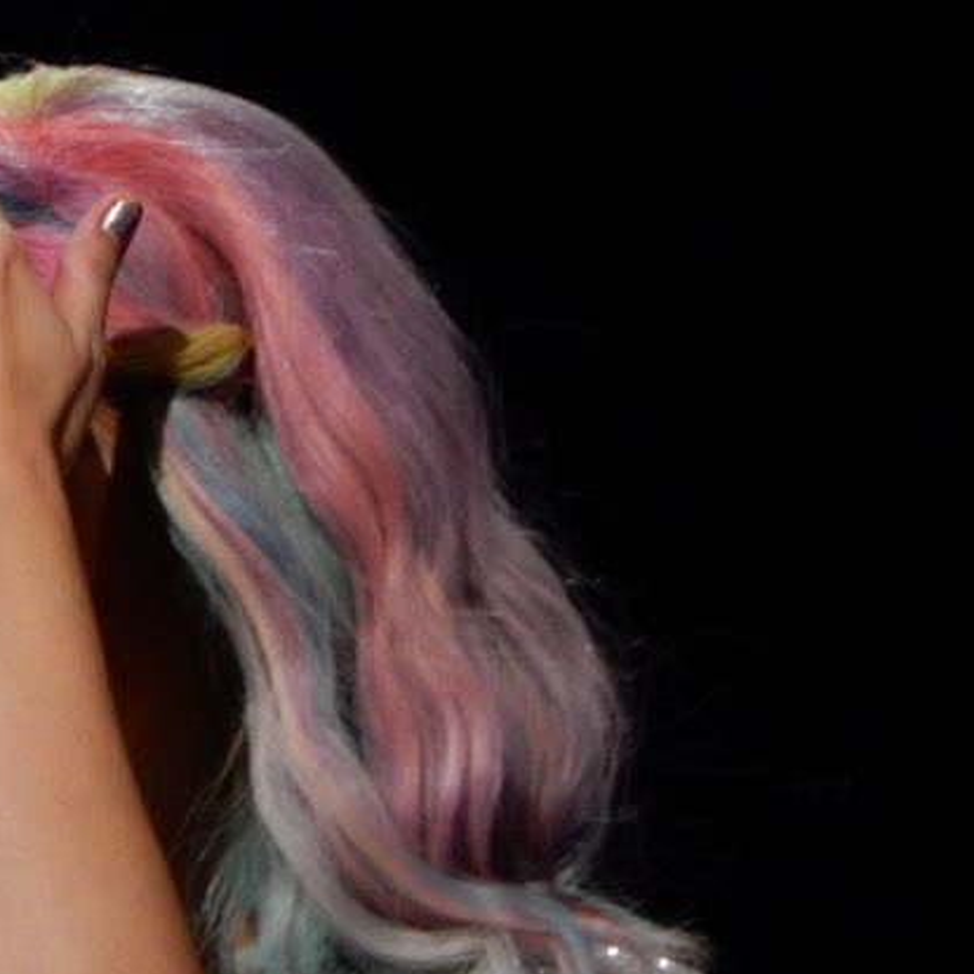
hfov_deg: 2.0
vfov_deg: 2.0
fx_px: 27950
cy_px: 438
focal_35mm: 878
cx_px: 54
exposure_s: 1/125
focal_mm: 92.3
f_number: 6.3
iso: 720
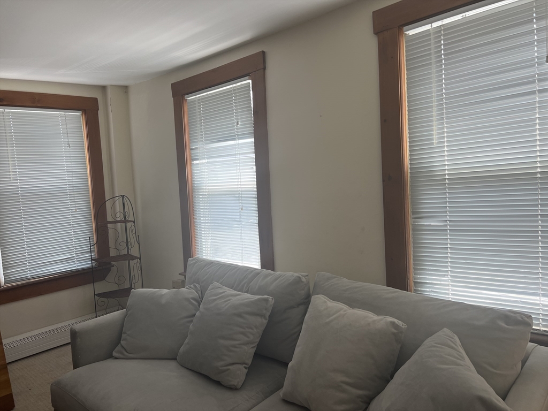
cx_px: 274
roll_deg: +4.0
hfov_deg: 67.3
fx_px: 412
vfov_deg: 53.1
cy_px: 206
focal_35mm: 26
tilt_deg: -5.2
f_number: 1.5
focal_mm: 5.7
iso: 50
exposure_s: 1/166
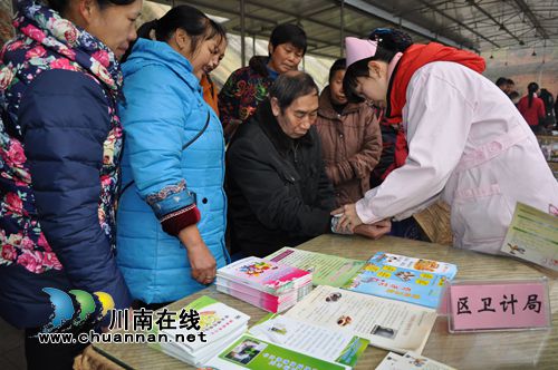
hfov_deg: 67.4
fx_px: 418
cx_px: 279
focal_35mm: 27
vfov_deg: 47.8
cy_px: 185
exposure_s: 1/160
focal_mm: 18
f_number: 3.5
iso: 400
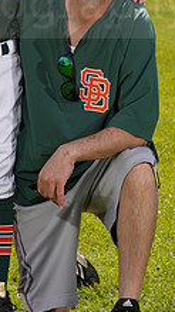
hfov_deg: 4.4
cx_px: 2
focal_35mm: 278
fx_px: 2296
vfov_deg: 7.7
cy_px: -7
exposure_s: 1/160
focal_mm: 100
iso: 80
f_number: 9
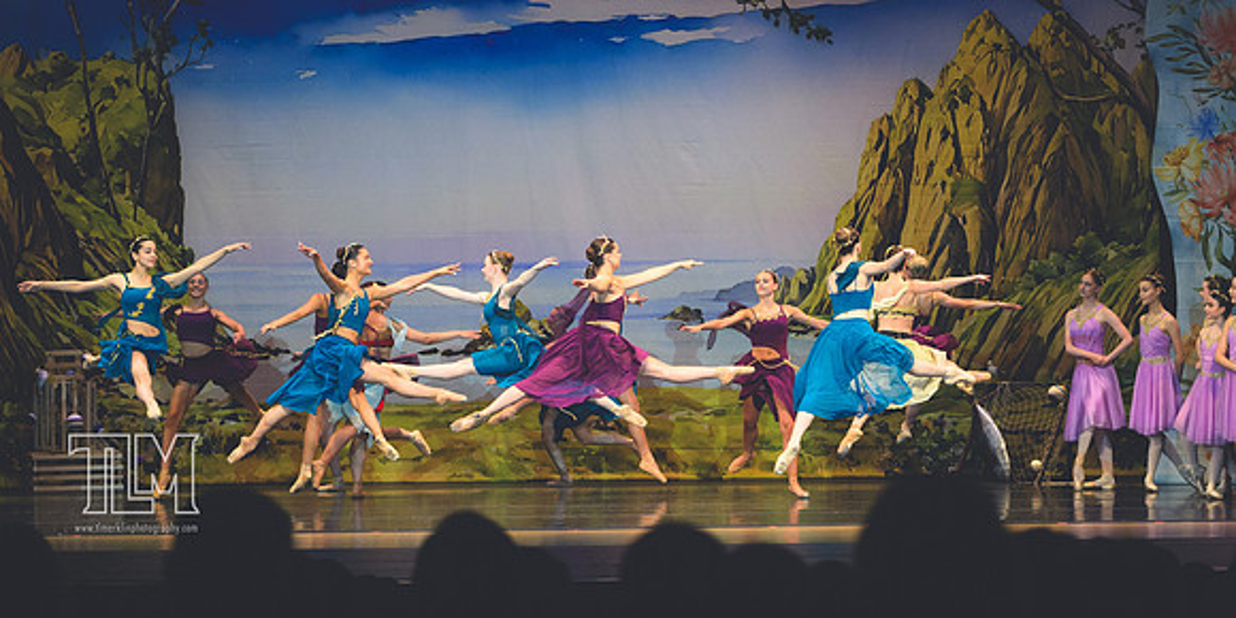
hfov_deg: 18.2
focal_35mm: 121
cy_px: 410
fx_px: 3858
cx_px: 652
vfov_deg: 9.2
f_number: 2.8
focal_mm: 70
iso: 1600
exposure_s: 1/500
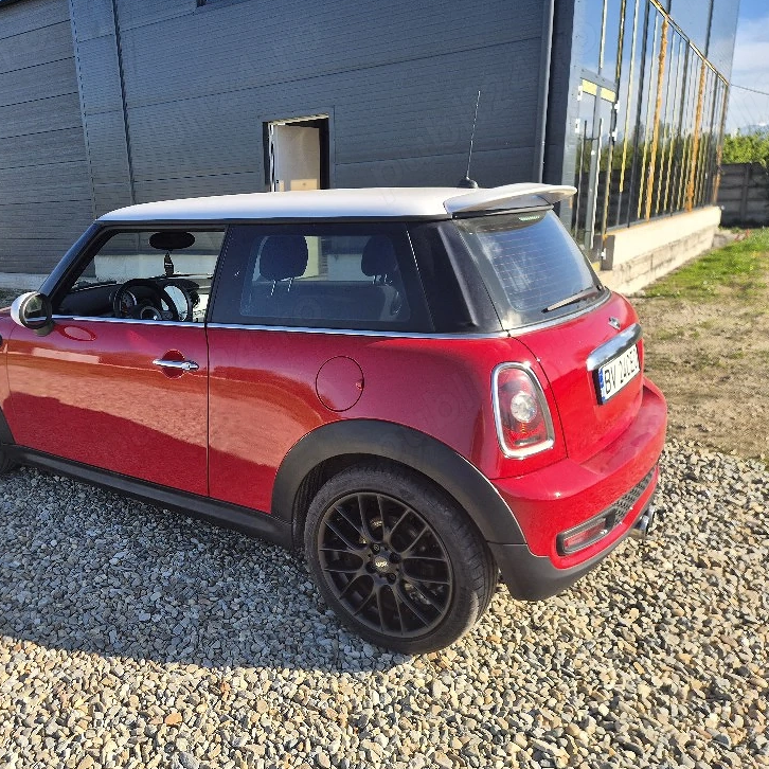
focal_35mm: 28
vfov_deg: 57.3
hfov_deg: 56.5
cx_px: 279
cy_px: 390
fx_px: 704
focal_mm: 5.4
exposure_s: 1/909
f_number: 1.8
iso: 25
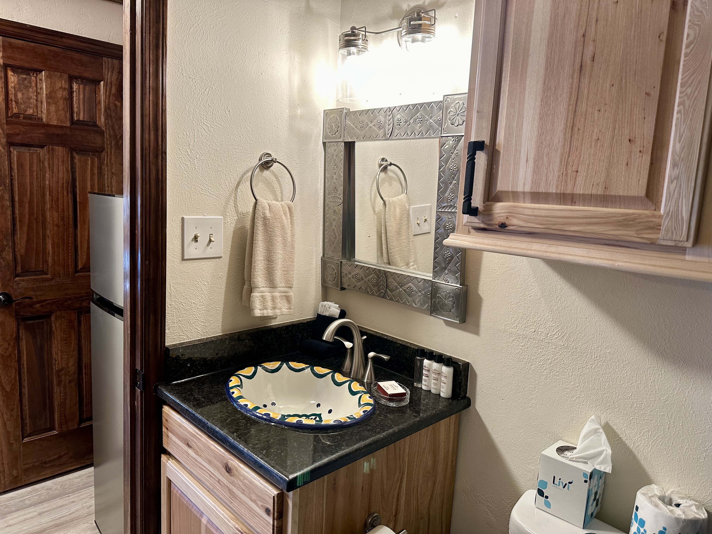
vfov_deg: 56.8
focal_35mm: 24
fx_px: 494
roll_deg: -3.6
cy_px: 267
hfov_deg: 71.6
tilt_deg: -7.6
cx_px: 356
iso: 160
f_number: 1.78
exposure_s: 1/60
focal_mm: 6.86
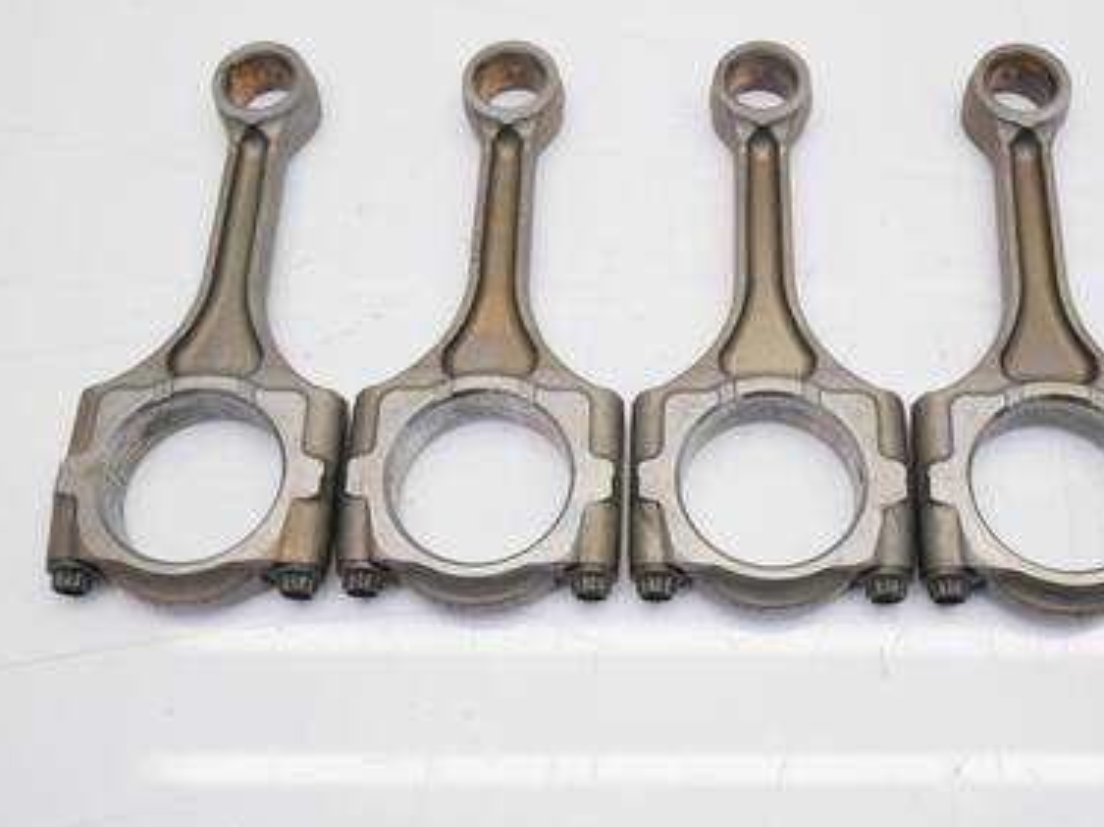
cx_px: 645
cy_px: 427
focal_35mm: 41
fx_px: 1307
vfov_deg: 35.1
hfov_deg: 45.6
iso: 200
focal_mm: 16
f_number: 4.5
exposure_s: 1/125
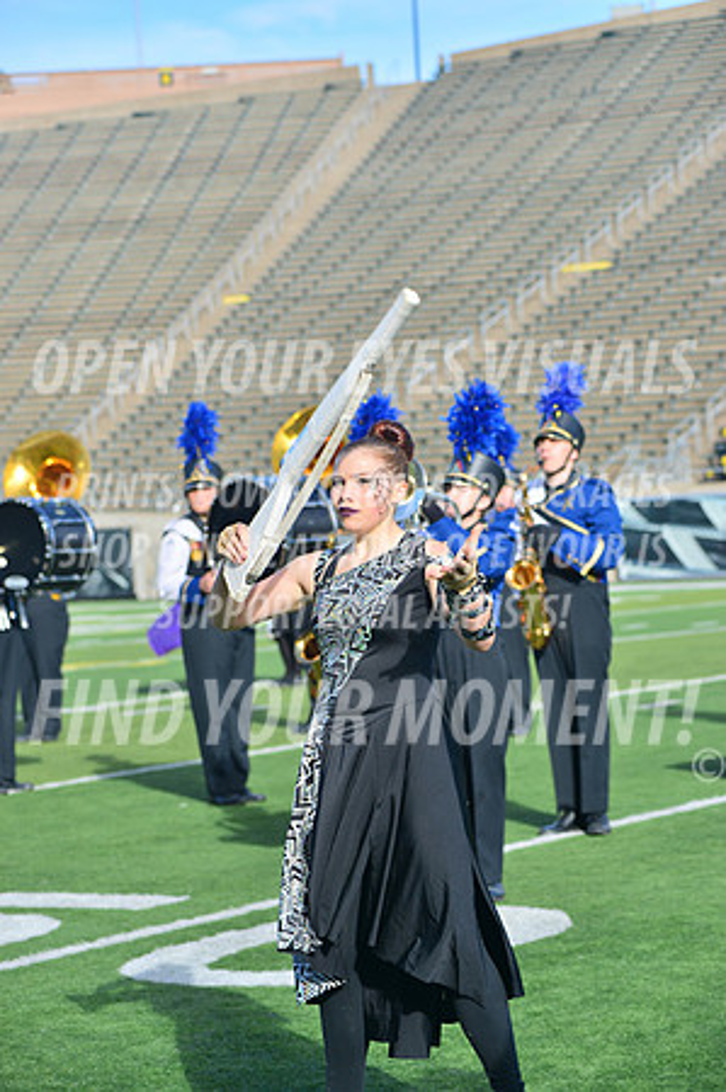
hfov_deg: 13.0
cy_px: 546
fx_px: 3183
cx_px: 363
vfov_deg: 19.5
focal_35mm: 105
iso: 125
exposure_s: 1/640
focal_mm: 105
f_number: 5.6
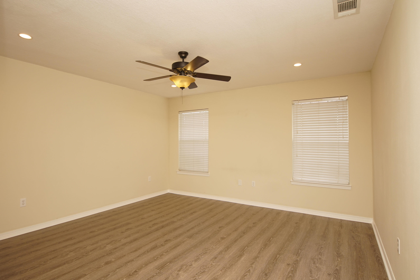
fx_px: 210
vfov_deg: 67.4
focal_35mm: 18
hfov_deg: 90.0
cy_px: 140
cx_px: 210
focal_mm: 12
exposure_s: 1/60
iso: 320
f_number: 4.5
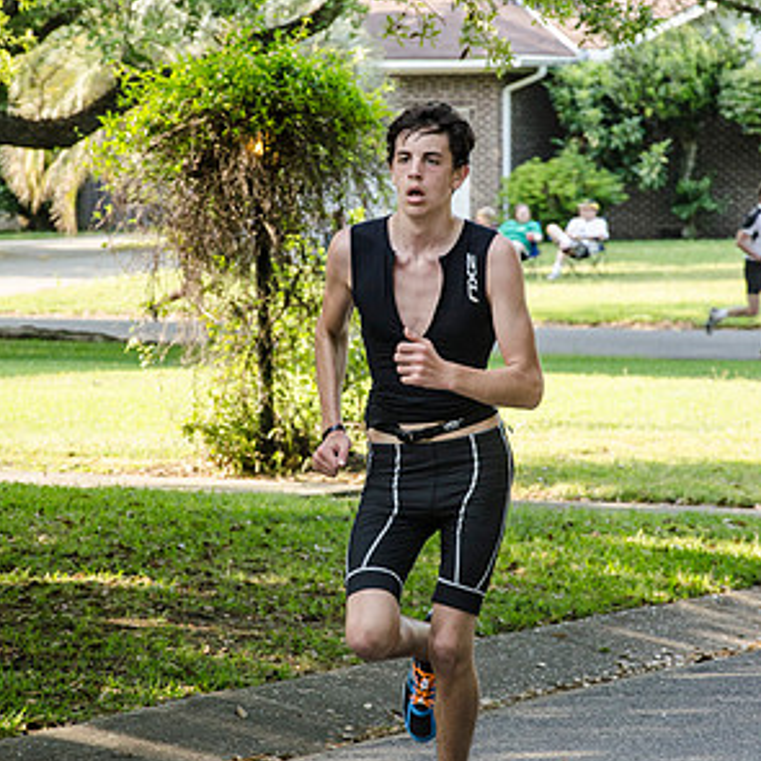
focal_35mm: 204
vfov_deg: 8.6
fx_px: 5074
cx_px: 379
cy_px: 341
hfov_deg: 8.6
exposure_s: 1/640
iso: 800
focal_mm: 105
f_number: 5.6
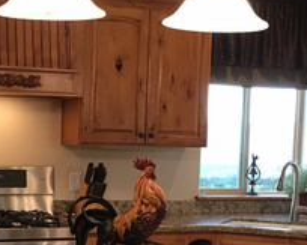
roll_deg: -1.7
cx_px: 65
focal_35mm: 89
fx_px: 808
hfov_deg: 21.3
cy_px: 198
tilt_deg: -2.9
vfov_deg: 17.1
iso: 100
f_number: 2.2
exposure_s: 1/30
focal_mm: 4.15
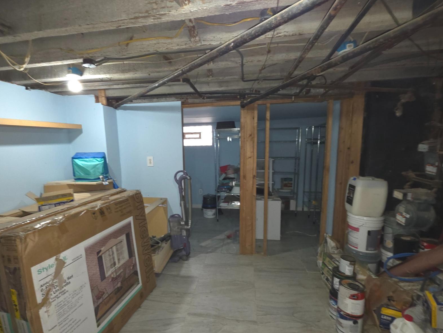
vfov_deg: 74.6
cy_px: 179
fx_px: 218
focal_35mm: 17
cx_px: 198
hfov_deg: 90.7
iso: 640
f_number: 1.9
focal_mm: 2.2
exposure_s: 1/30
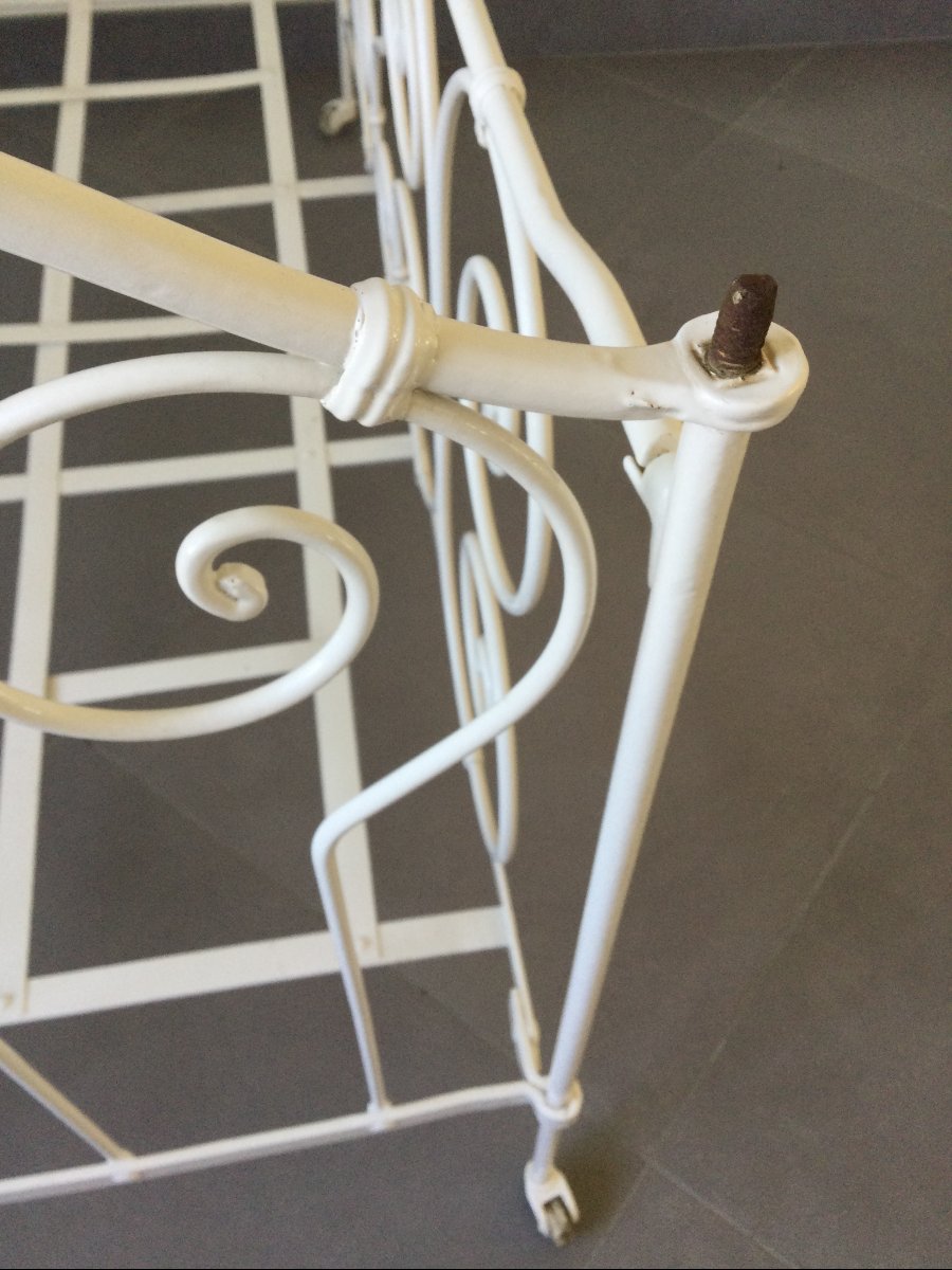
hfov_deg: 45.4
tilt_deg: -54.0
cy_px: 635
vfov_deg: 58.4
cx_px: 476
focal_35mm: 31
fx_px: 1137
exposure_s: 1/33
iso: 32
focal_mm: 3.3
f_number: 2.4
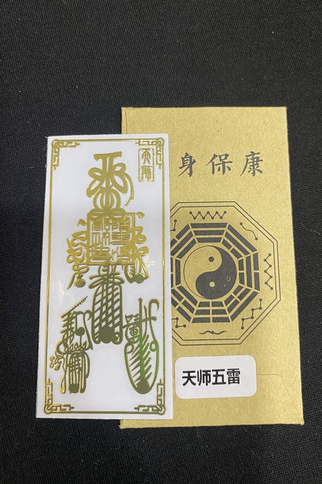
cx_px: 173
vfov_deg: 65.5
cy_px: 235
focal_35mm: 28
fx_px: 376
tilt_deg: -81.1
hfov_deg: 46.3
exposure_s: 1/50
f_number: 1.8
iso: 160
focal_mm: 4.25
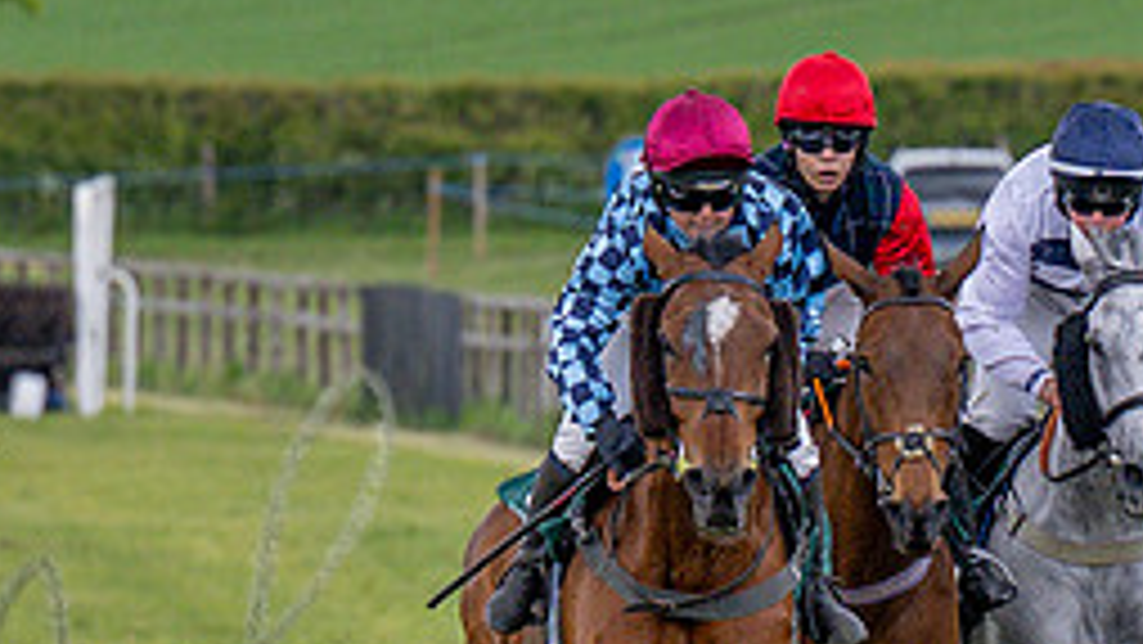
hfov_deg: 1.8
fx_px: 35407
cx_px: 567
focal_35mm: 1168
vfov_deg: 1.0
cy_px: 1020
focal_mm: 165
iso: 400
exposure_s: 1/1600
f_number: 4
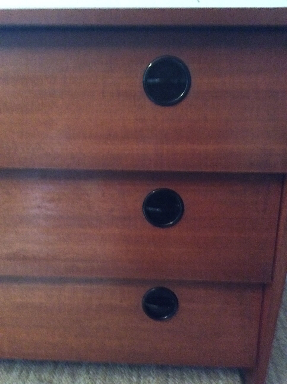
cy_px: 192
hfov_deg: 44.1
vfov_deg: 56.9
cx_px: 144
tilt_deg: -24.9
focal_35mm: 32
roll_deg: -0.7
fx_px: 355
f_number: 2.4
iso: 800
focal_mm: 3.3
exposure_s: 1/17
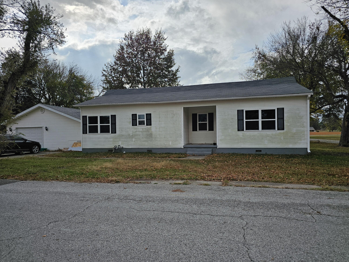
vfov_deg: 58.9
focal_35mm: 23
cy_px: 131
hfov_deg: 73.9
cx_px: 174
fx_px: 232
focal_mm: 6.3
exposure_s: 1/2000
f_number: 1.7
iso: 20
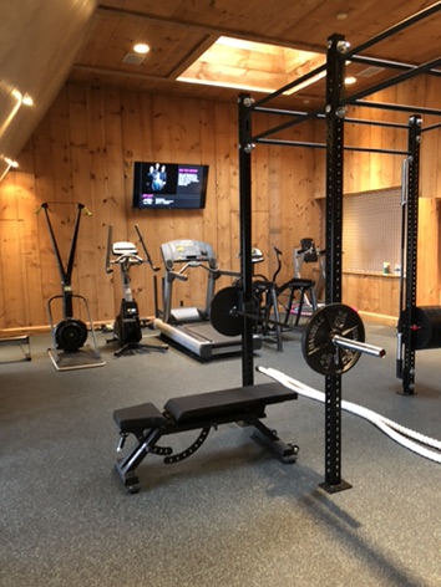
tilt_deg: -6.2
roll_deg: -0.7
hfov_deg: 49.7
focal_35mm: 28
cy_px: 294
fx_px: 476
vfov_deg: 63.4
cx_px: 220
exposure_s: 1/5
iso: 80
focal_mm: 4
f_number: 1.8
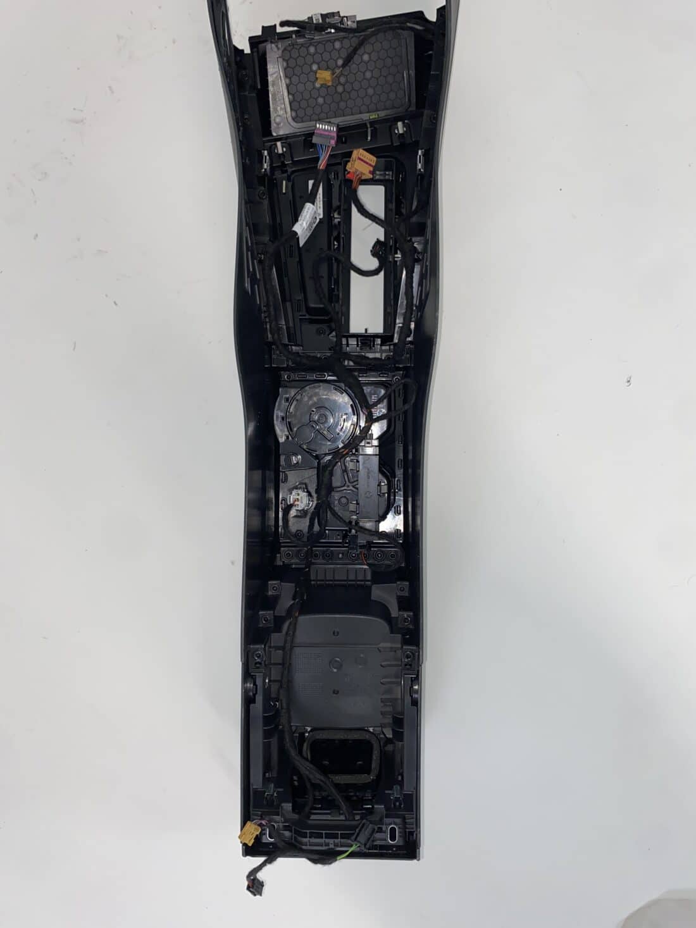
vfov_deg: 67.3
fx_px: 697
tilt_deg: -86.0
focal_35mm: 26
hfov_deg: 53.1
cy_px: 464
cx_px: 348
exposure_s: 1/100
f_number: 1.8
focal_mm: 4.25
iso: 50
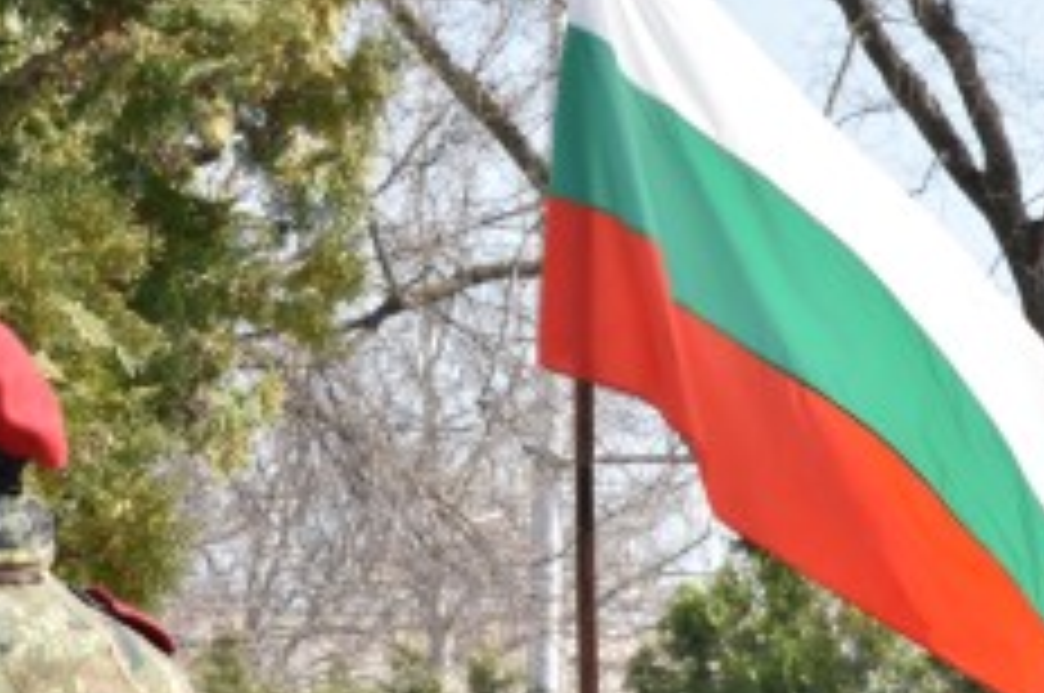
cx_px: 608
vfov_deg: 3.8
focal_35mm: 362
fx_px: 10483
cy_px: 202
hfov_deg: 5.7
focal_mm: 140
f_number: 16
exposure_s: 1/125
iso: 500
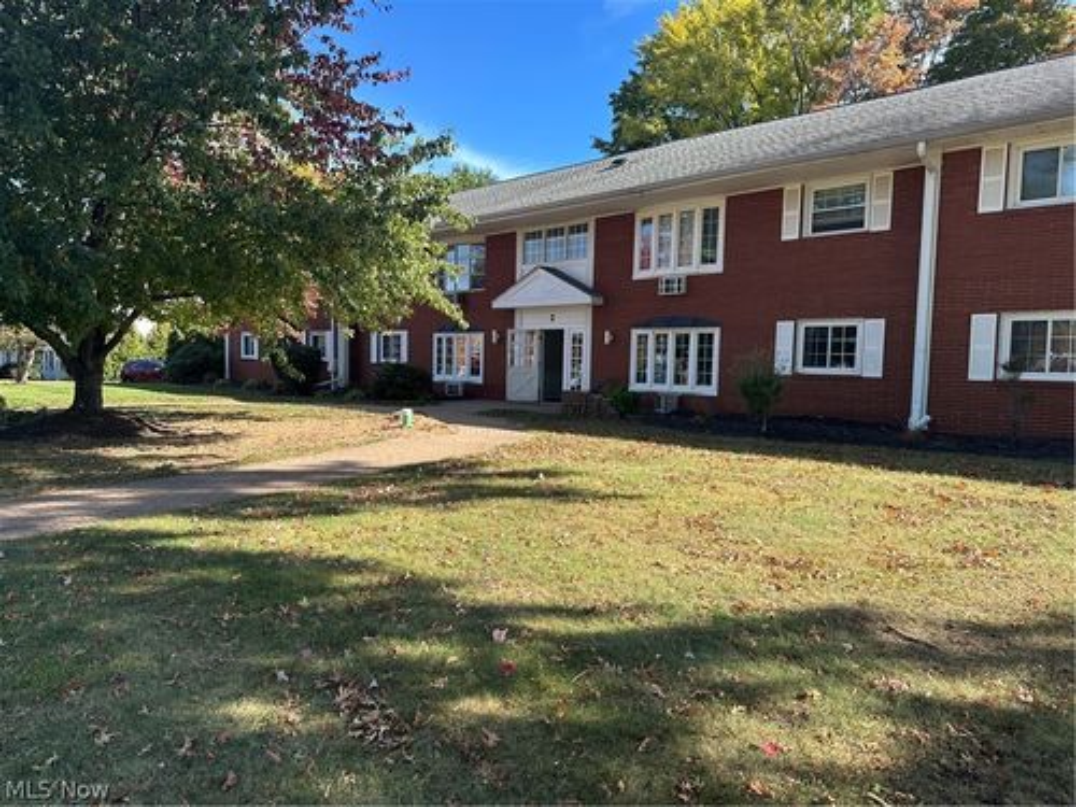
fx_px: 746
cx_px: 538
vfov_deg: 56.8
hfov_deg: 71.6
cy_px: 404
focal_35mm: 24
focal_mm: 6.86
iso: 80
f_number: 1.78
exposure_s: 1/1131
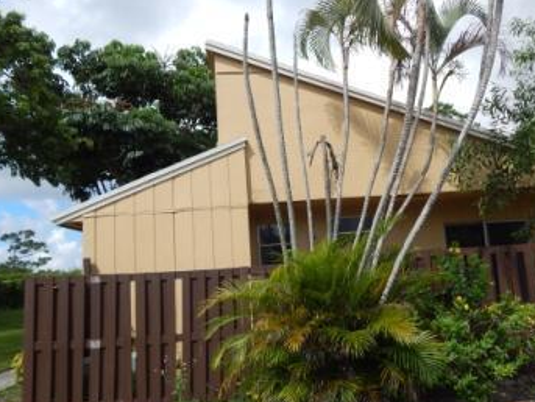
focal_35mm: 30
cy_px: 206
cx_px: 306
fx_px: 464
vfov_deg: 46.9
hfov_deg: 59.7
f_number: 6
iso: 125
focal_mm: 4
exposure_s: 1/400
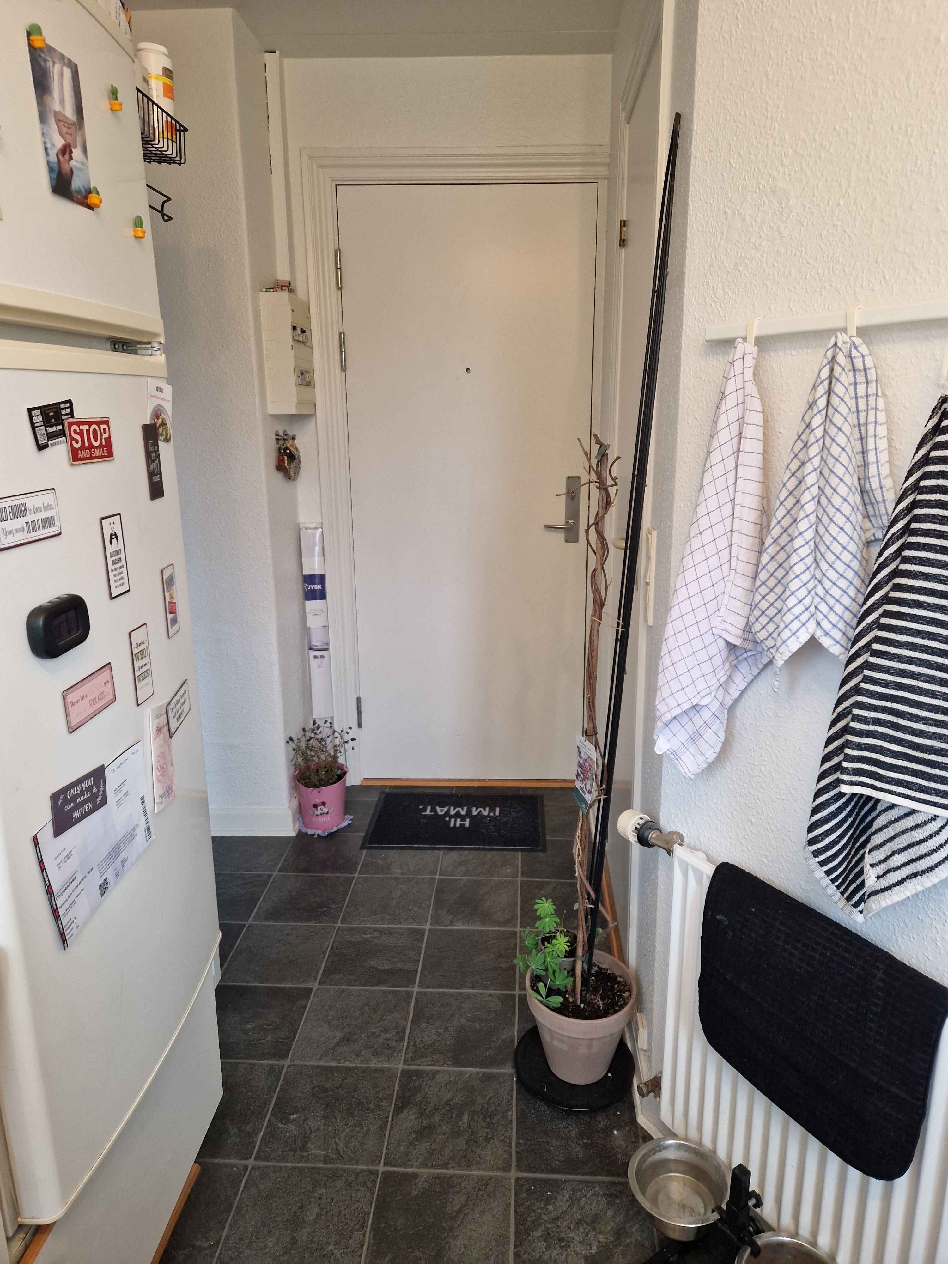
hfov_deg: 58.9
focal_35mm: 23
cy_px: 632
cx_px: 474
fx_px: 840
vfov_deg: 73.9
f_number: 1.8
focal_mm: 5.4
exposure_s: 1/100
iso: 320
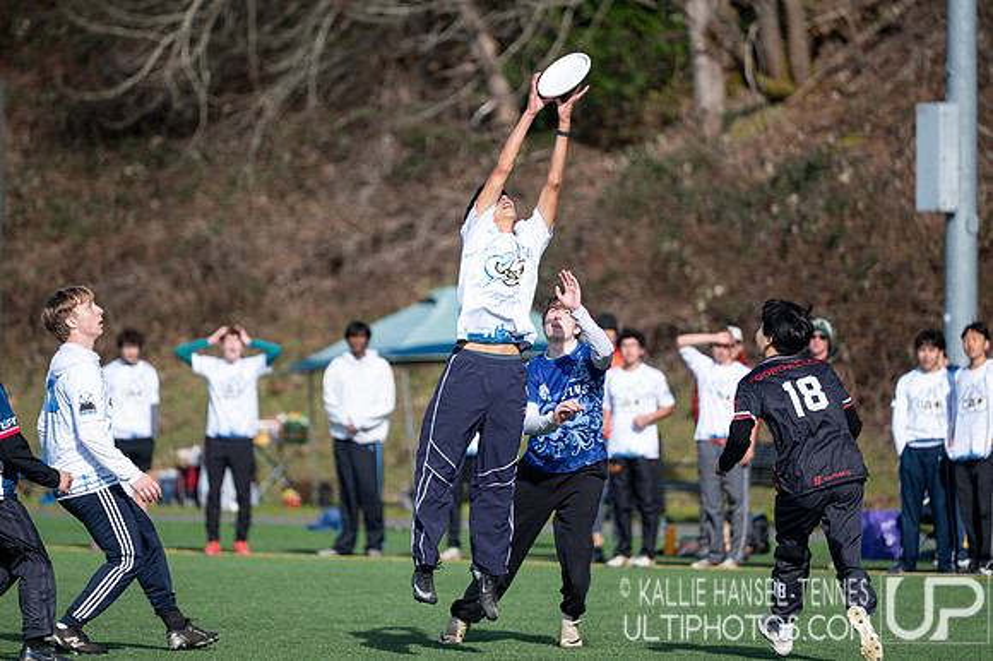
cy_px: 306
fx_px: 6944
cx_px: 489
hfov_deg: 8.2
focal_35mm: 252
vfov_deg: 5.4
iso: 100
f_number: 2.8
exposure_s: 1/1600
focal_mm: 200
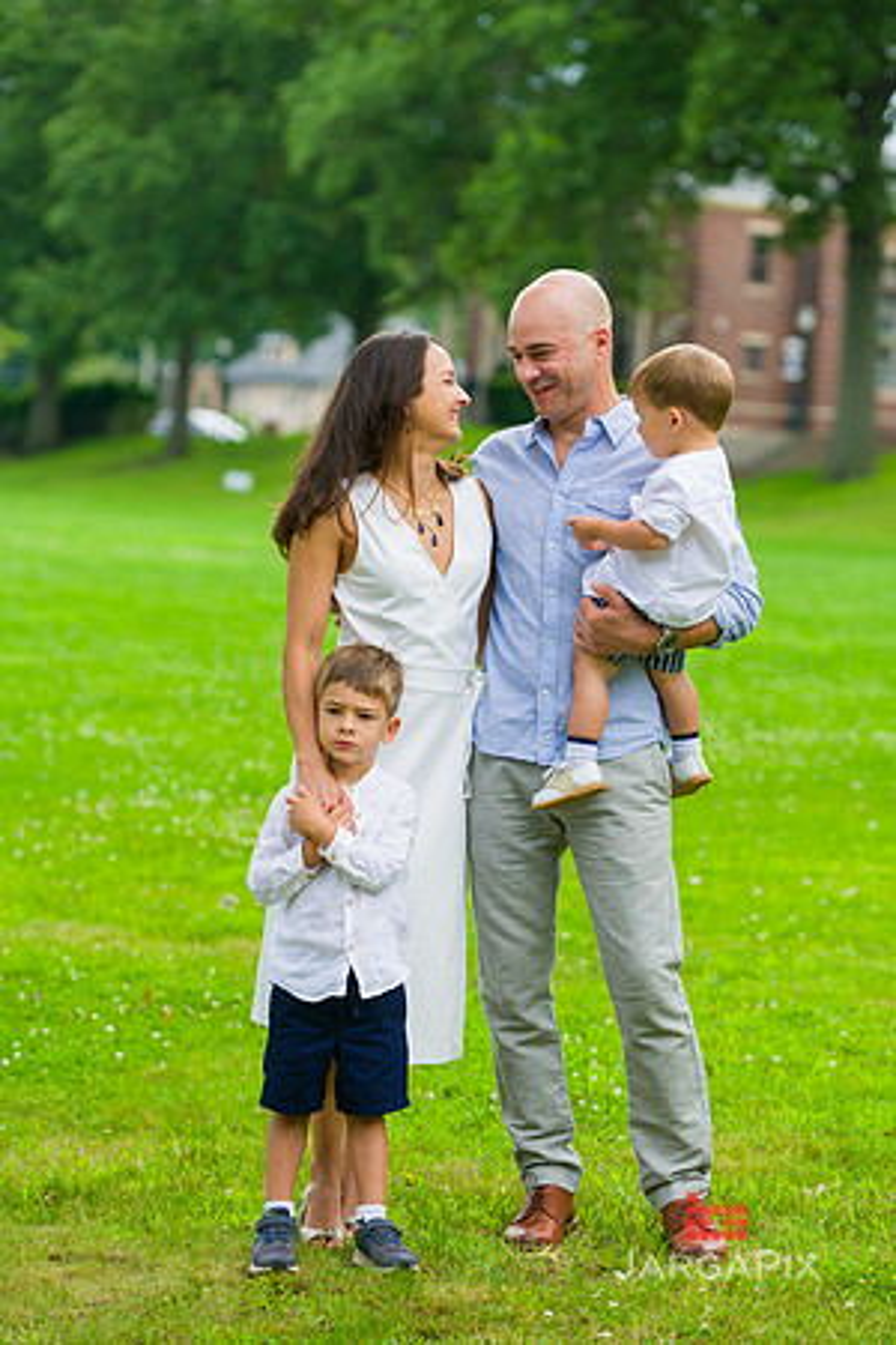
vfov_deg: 19.5
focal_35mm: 105
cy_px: 672
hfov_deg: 13.0
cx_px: 448
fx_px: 3920
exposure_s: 1/500
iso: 200
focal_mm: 105
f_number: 4
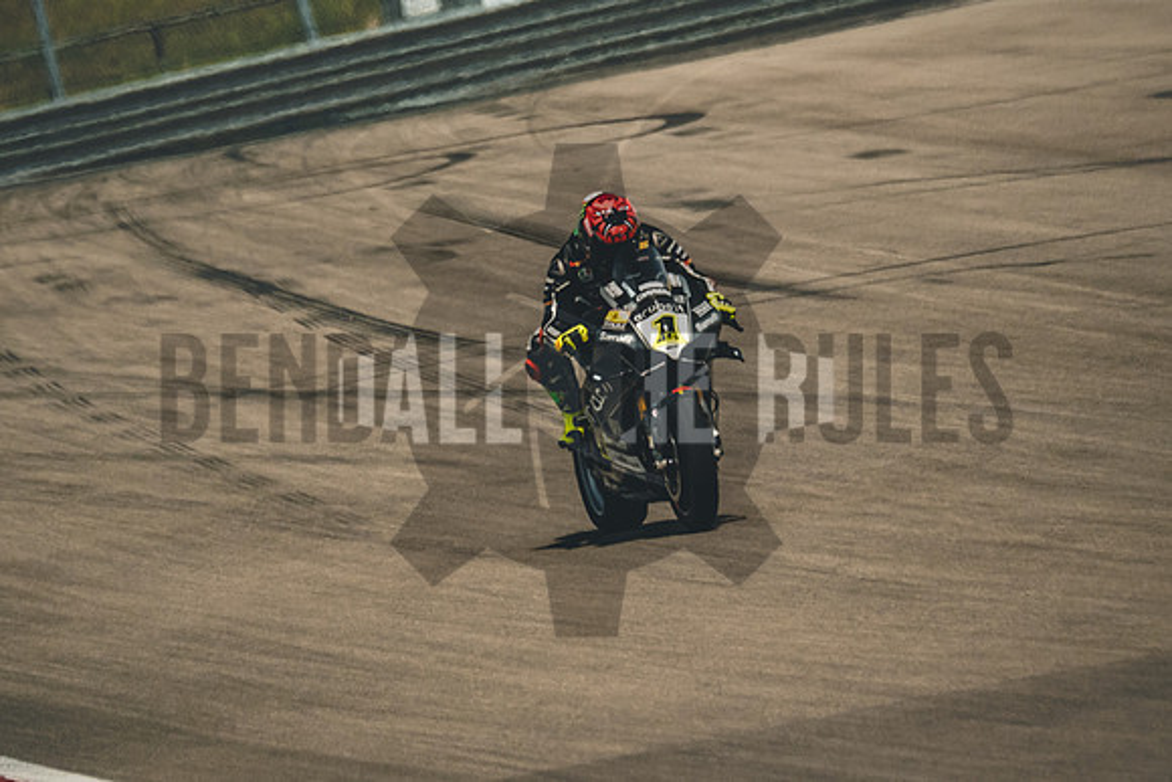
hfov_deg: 2.7
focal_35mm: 759
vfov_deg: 1.8
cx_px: 586
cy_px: 391
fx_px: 24709
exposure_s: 1/2500
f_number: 5.6
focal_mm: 400
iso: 640
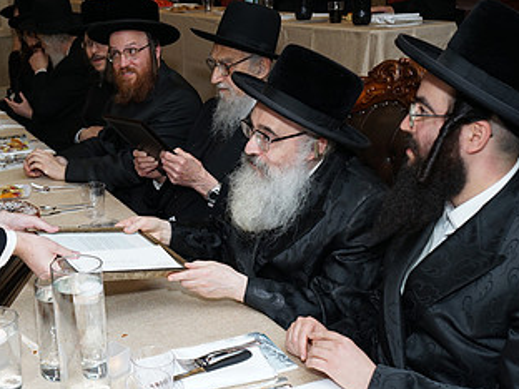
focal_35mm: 50
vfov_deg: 29.1
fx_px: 750
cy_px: 172
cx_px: 145
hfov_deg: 37.5
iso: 640
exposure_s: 1/100
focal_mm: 28
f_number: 6.3
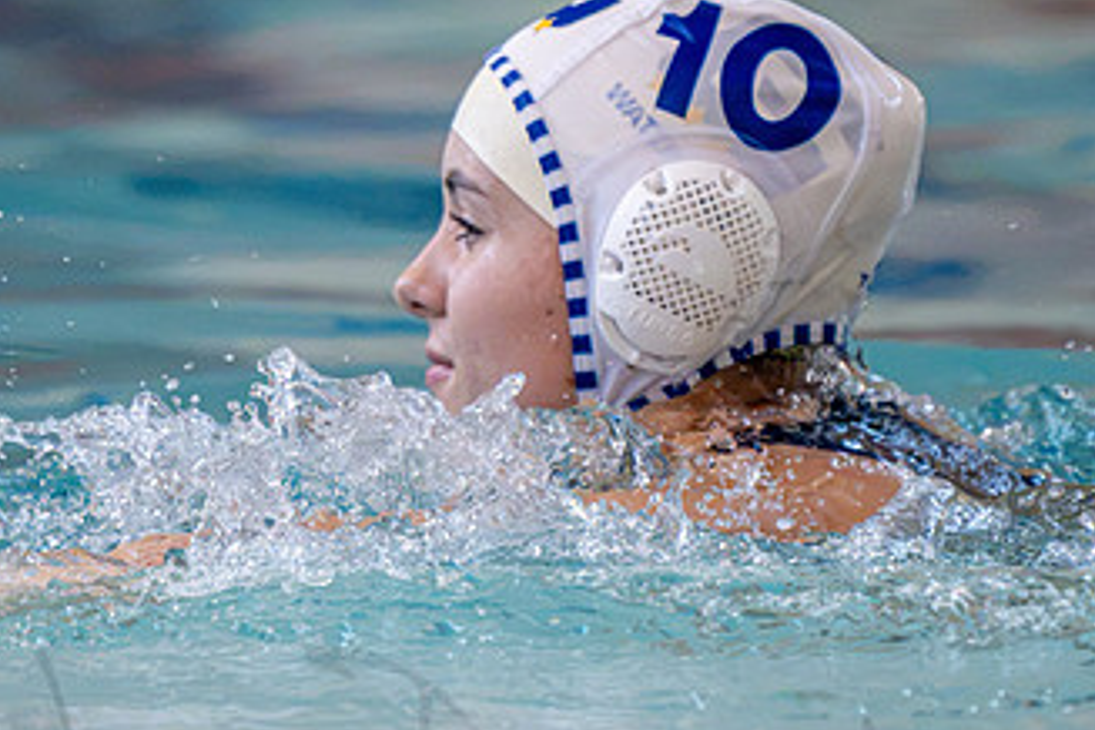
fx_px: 21594
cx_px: 577
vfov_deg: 1.9
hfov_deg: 2.9
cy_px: 182
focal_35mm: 710
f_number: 4
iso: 12800
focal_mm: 280
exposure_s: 1/1000
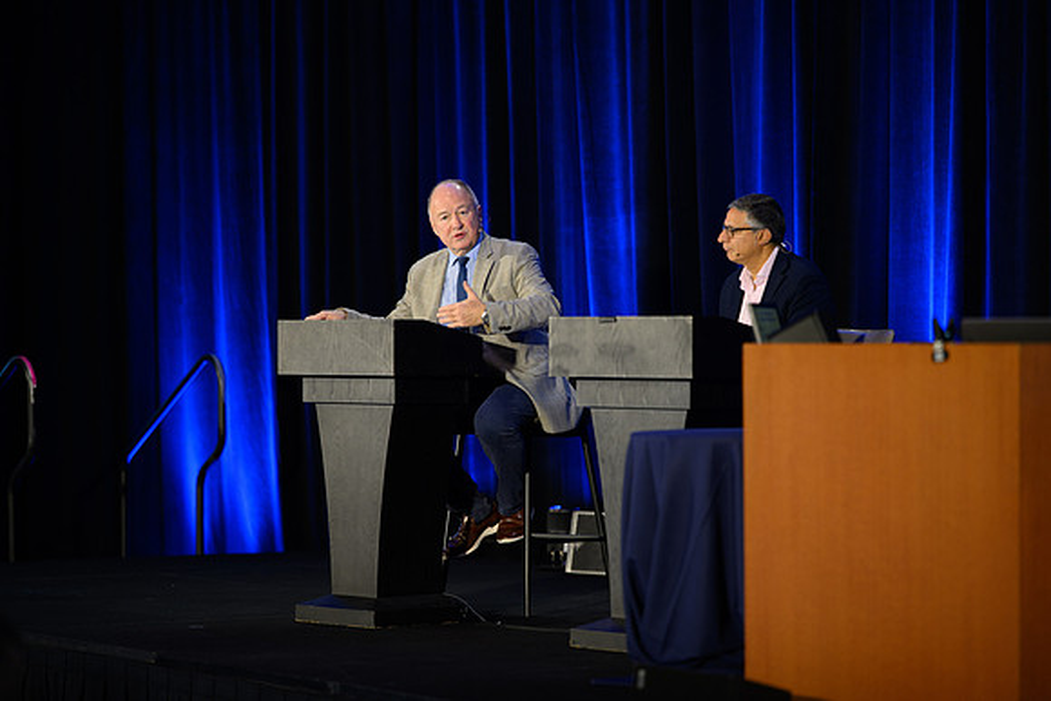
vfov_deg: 10.2
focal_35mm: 135
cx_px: 526
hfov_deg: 15.2
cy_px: 350
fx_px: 3942
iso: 400
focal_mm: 135
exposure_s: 1/100
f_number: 1.8
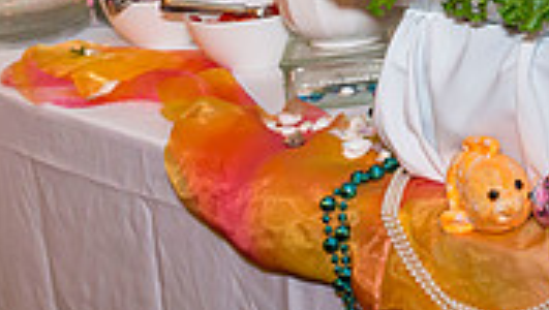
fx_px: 1326
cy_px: -101
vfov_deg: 12.9
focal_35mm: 91
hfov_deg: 20.3
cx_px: 812
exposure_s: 1/80
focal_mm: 24
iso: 800
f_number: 5.6
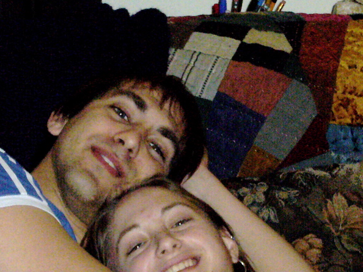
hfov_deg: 8.9
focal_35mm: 222
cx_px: 133
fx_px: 2327
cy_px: 226
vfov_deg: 6.7
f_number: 4.9
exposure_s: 1/60
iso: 400
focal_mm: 17
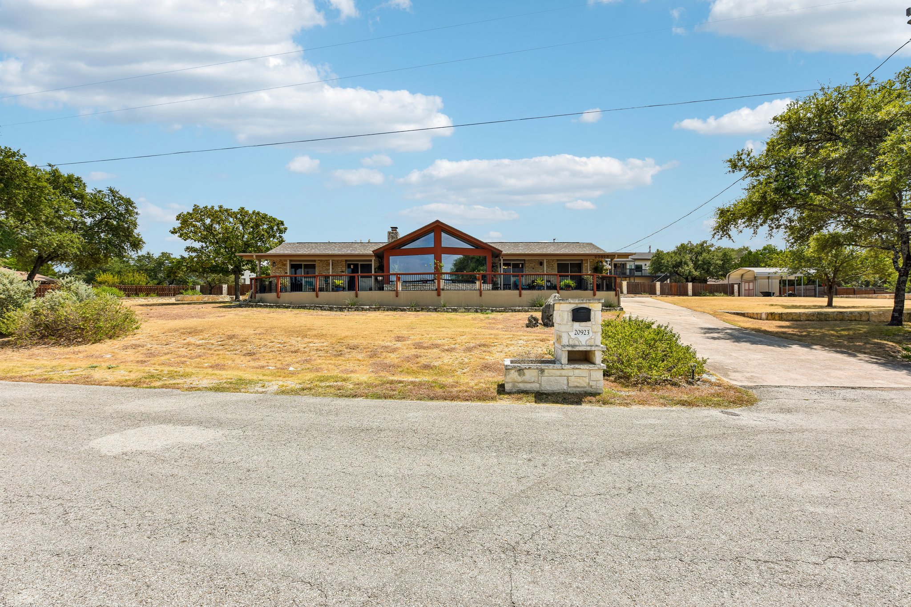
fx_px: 354
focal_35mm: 14
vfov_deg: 81.2
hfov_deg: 104.3
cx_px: 456
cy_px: 304
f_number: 8
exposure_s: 1/400
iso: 100
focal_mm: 14
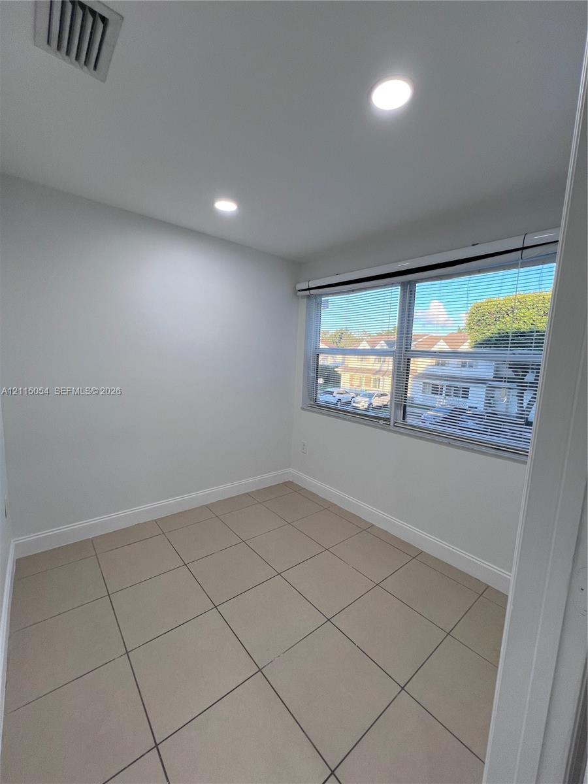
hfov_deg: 89.9
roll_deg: -2.3
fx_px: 294
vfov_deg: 106.2
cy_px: 392
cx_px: 294
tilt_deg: -6.7
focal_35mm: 13
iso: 64
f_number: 1.8
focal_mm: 1.57
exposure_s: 1/120
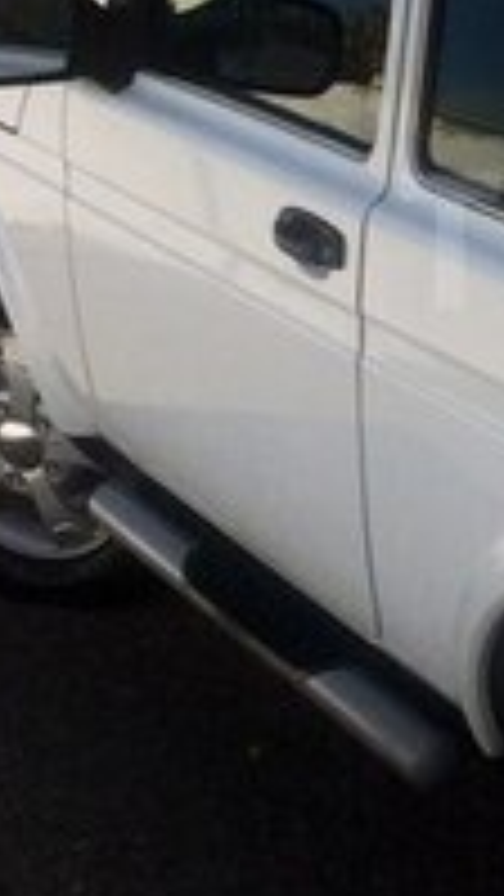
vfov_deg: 20.2
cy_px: 241
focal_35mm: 105
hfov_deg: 10.9
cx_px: 860
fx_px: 2494
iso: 32
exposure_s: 1/3425
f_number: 2.2
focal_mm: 4.15
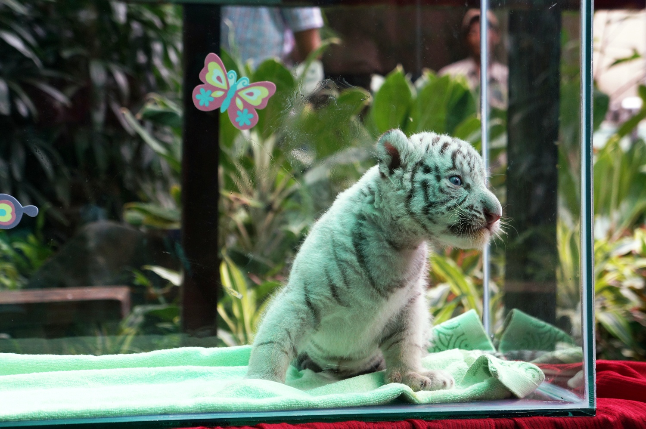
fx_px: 1479
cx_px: 323
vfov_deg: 16.5
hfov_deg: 24.6
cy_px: 214
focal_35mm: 82
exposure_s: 1/160
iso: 400
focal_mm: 55
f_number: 5.6
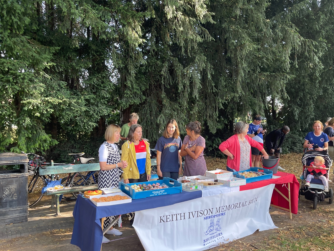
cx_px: 180
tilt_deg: -3.3
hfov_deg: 56.7
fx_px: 309
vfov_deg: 44.1
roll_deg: -0.2
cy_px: 134
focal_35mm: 32
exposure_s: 1/121
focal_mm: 5.1
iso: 50
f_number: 1.6
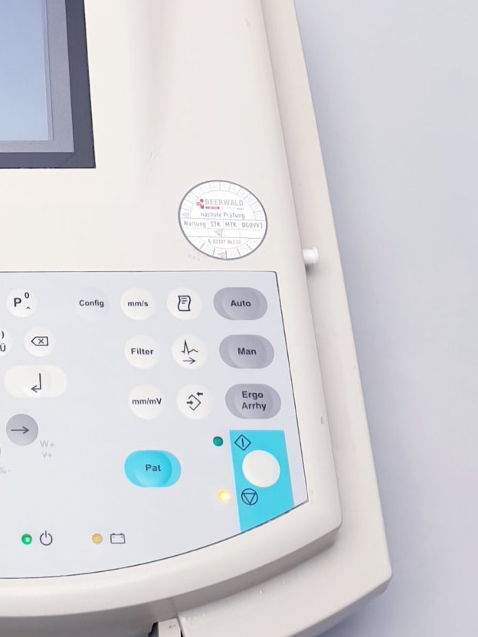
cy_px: -14
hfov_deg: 17.5
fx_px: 1473
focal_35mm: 80
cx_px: -114
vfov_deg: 23.3
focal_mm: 4.3
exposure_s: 1/50
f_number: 2.4
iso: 50
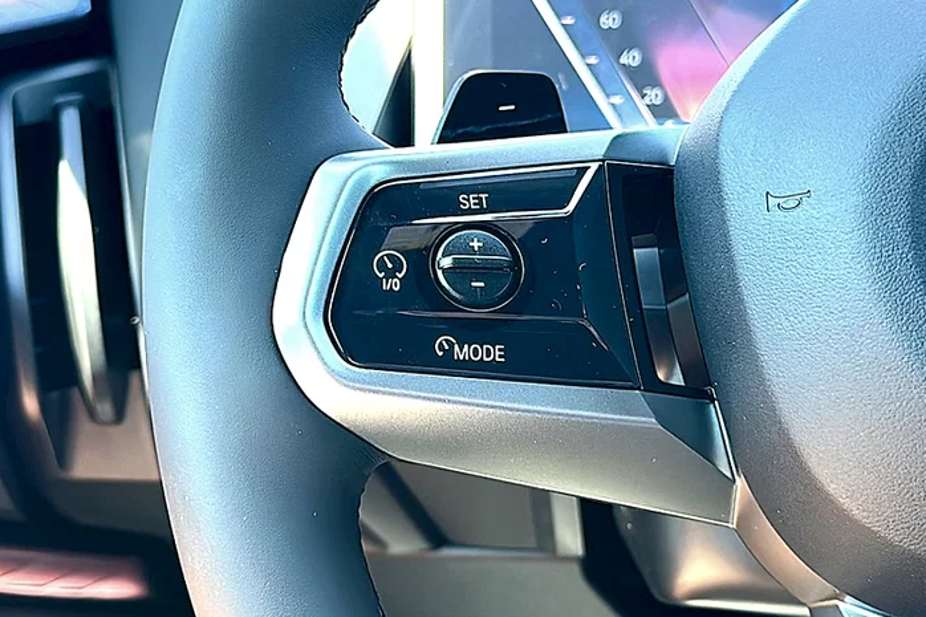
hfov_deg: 41.1
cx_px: 463
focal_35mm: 48
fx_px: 1234
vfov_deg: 28.0
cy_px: 271
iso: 64
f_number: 1.78
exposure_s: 1/90
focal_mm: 6.86
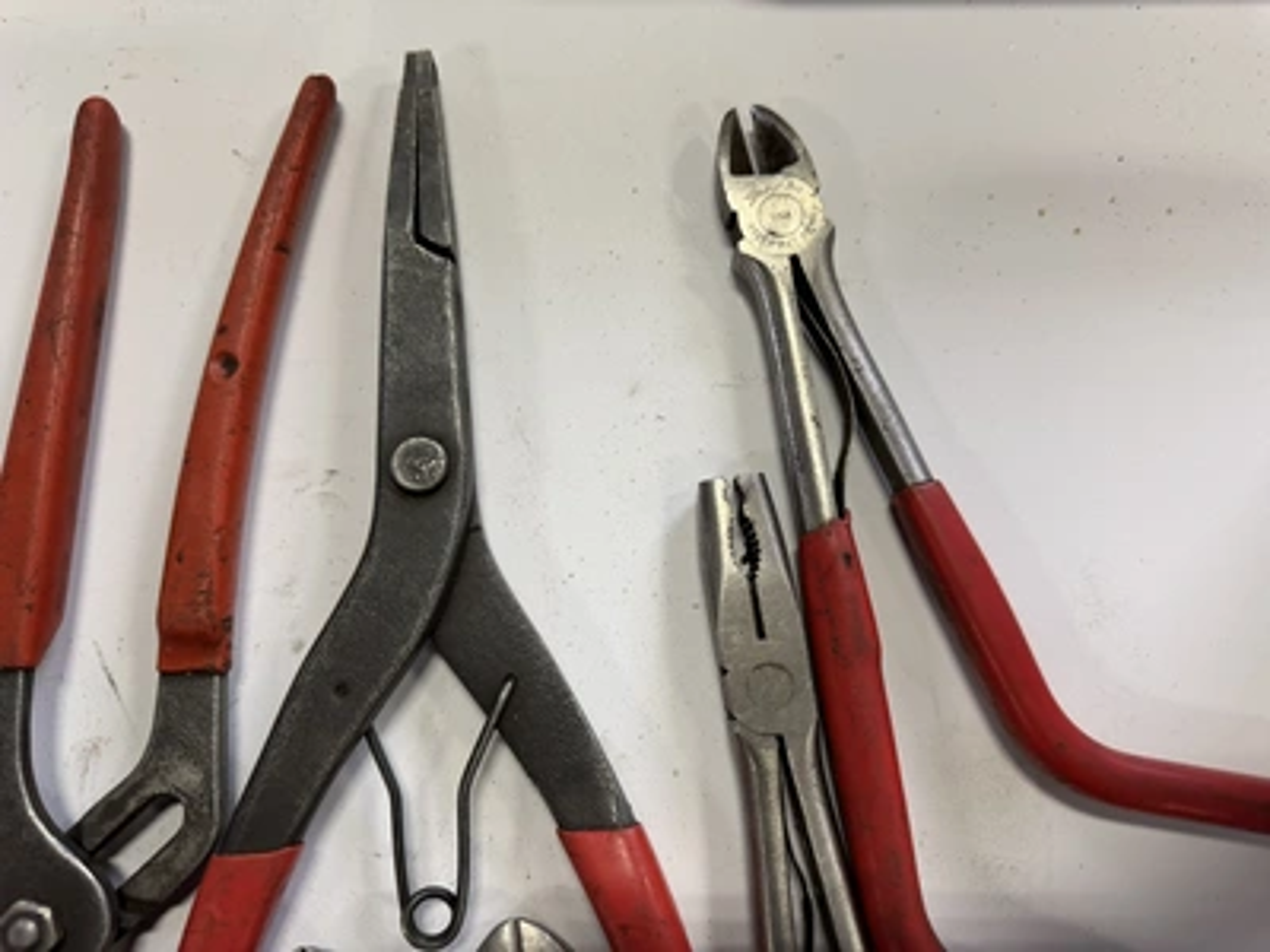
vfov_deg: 56.8
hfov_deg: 71.6
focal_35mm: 24
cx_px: 635
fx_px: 881
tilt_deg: -83.5
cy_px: 476
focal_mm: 6.76
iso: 200
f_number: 1.78
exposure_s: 1/120
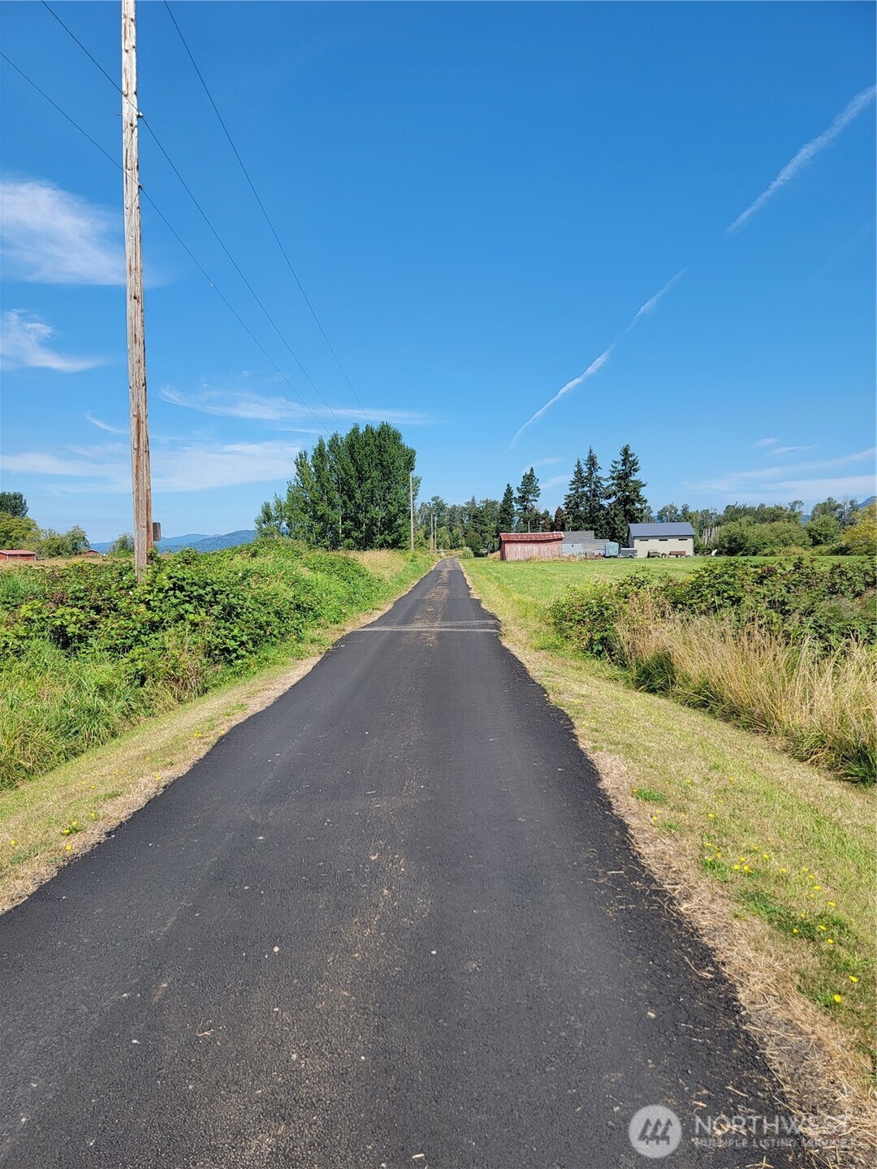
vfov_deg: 71.6
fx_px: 811
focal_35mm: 24
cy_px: 584
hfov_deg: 56.8
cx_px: 438
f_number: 1.8
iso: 16
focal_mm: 6.7
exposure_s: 1/812
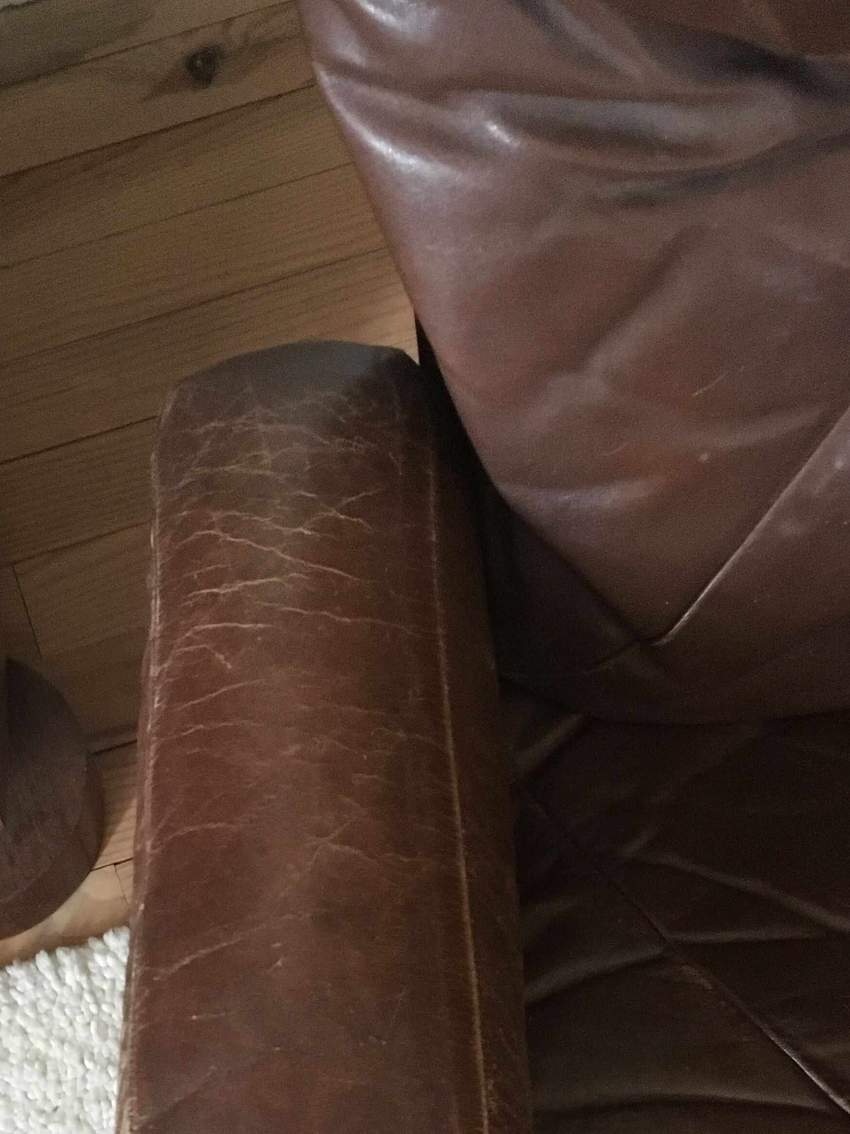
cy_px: 972
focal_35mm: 50
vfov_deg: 36.3
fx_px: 1637
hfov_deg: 28.9
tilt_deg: -72.3
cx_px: 268
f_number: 2.2
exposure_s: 1/17
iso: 320
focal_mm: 4.15
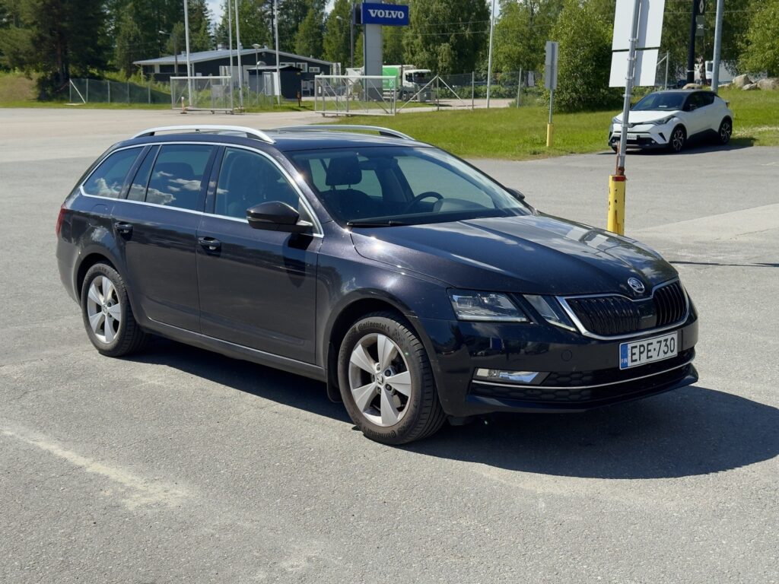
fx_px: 1080
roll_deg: +0.4
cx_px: 390
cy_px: 292
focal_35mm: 48
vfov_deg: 30.3
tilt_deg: -10.8
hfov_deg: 39.7
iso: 64
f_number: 1.78
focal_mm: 6.76
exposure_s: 1/3610
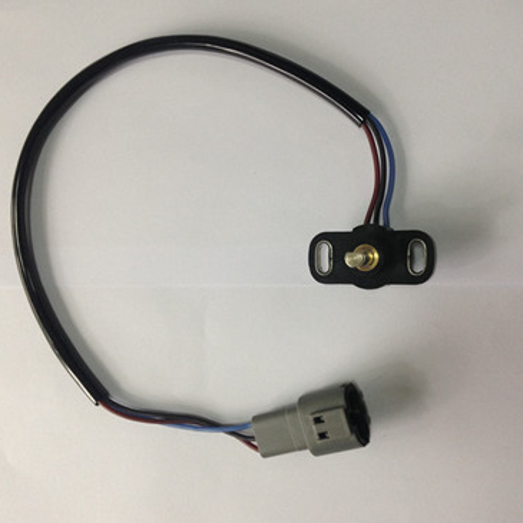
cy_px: 259
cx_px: 282
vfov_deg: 41.9
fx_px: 684
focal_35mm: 40
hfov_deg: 41.8
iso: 80
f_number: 2.4
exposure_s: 1/20
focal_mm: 4.12
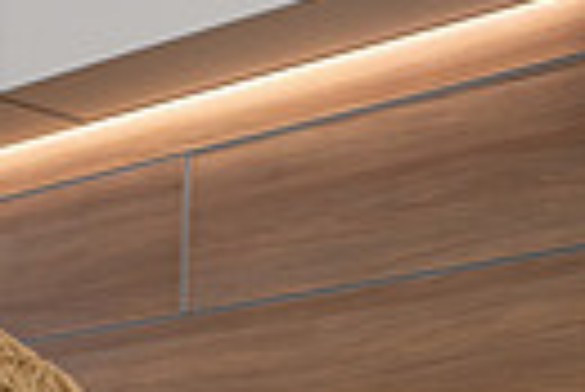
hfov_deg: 15.5
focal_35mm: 116
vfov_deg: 10.7
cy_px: 827
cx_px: -423
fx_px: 1887
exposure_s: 1/160
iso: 1000
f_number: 5
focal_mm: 26
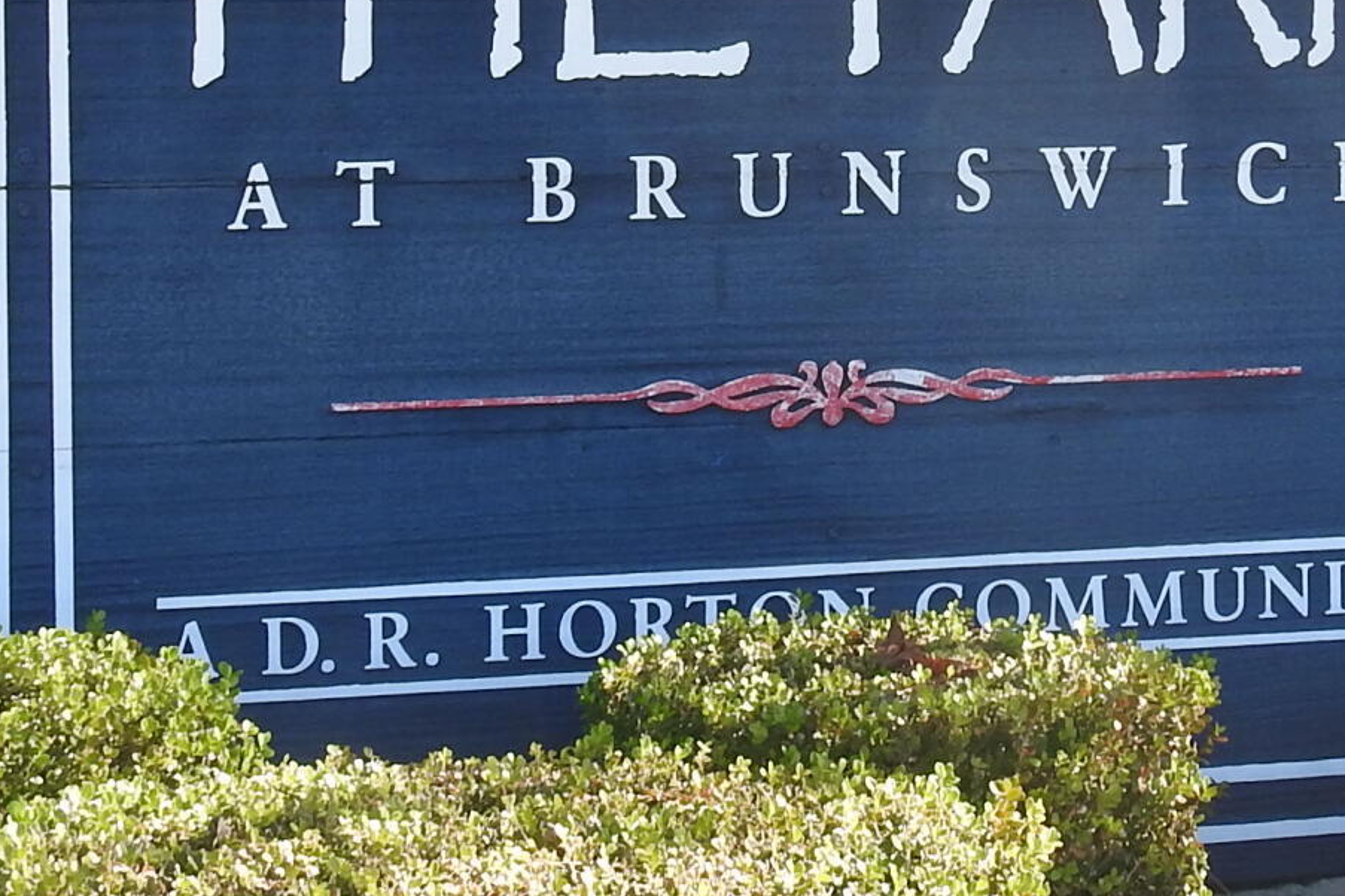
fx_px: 4520
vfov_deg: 11.3
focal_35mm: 121
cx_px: 907
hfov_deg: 16.9
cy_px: 118
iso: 100
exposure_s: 1/200
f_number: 3.8
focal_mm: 6.3
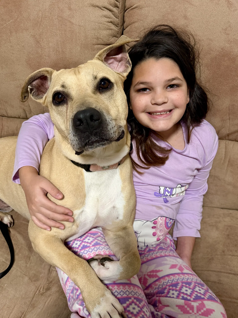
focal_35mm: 24
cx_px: 119
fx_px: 220
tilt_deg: -49.2
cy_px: 159
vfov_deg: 71.6
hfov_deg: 56.8
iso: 320
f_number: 1.78
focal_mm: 6.76
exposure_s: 1/60
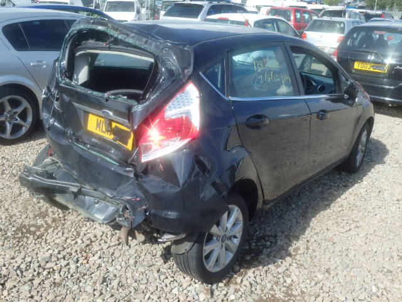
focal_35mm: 36
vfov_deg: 39.7
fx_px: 418
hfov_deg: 51.4
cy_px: 151
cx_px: 201
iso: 125
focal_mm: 6.4
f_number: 4.5
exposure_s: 1/500
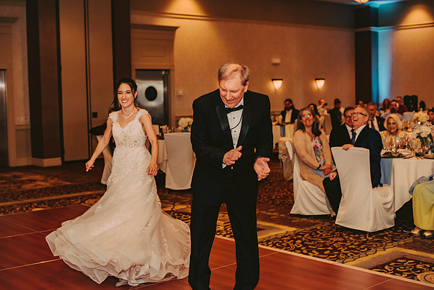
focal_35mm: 50
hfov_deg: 39.6
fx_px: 603
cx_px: 217
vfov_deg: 27.0
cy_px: 145
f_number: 2.5
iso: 800
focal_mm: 50
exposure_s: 1/125
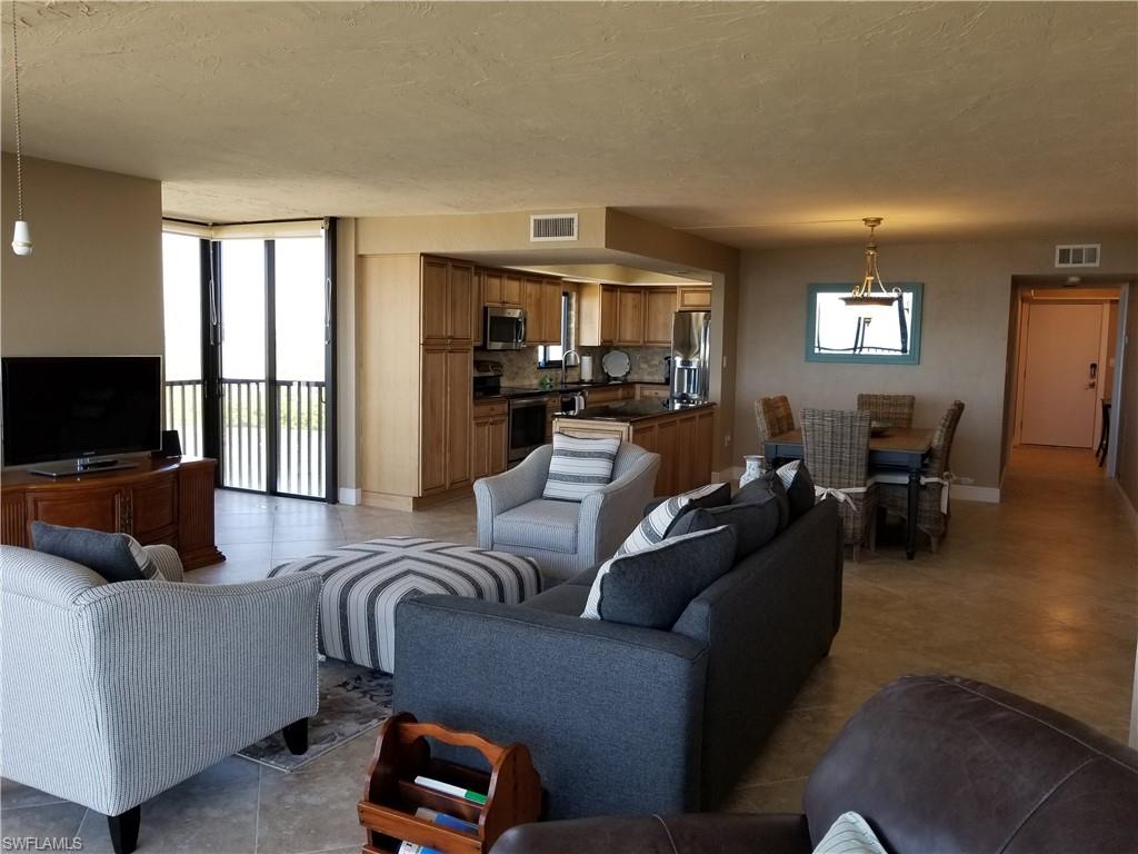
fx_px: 855
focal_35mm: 26
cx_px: 569
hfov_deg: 67.3
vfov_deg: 53.1
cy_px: 427
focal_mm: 4.25
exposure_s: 1/60
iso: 64
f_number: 1.7
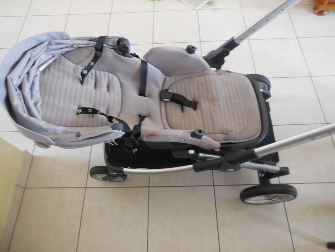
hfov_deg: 69.4
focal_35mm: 25
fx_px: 242
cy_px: 126
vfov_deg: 54.9
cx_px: 168
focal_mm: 4.5
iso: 400
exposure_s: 1/8
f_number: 3.1
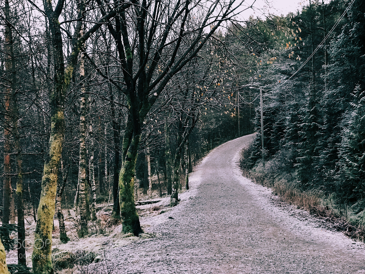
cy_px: 137
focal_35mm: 57
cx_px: 182
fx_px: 601
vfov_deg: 25.7
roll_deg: +1.5
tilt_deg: +5.3
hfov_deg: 33.8
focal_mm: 6.6
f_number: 2.8
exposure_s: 1/50
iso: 250
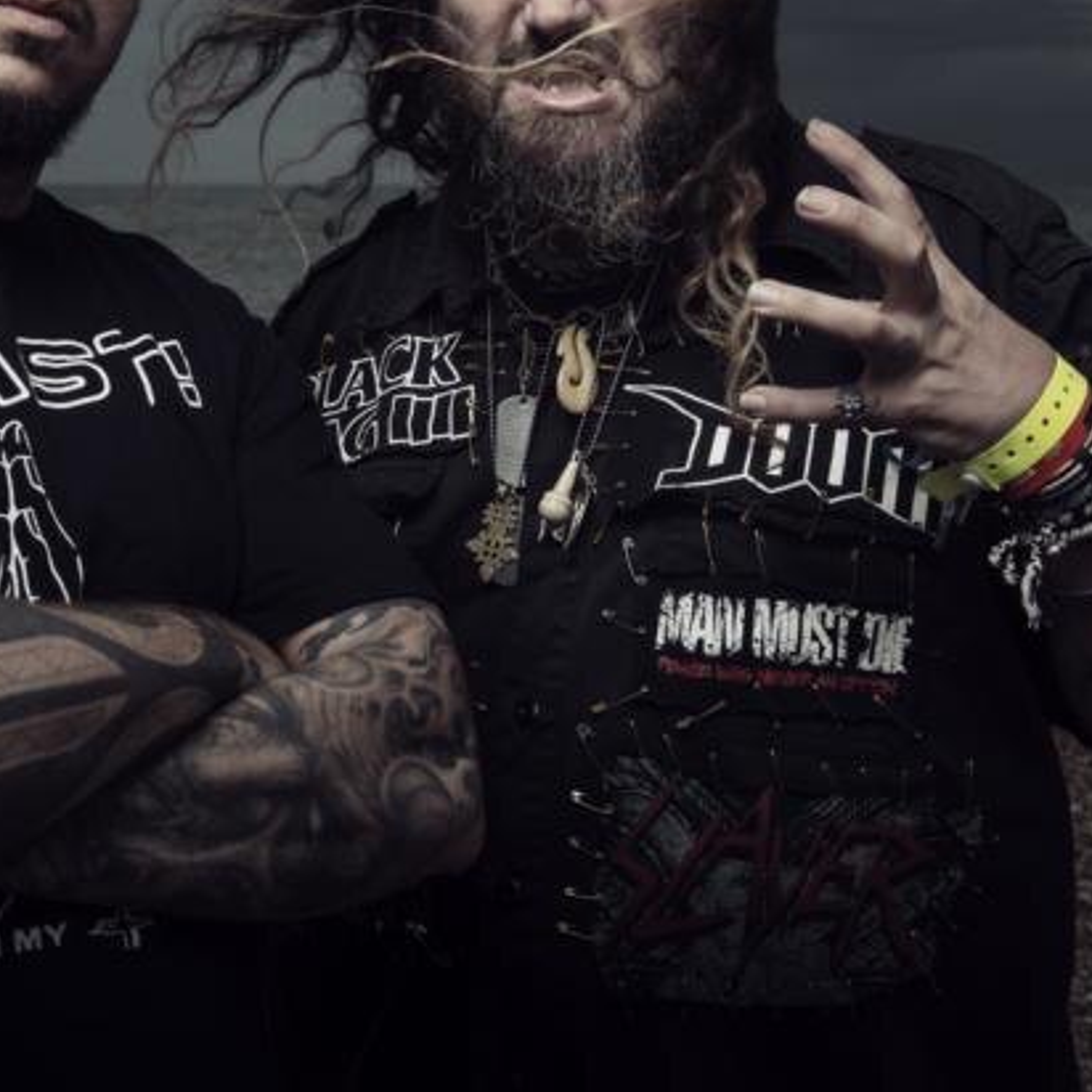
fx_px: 2320
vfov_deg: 26.3
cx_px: 325
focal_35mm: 65
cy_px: 321
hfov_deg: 26.3
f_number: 10
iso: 50
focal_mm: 35
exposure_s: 1/320
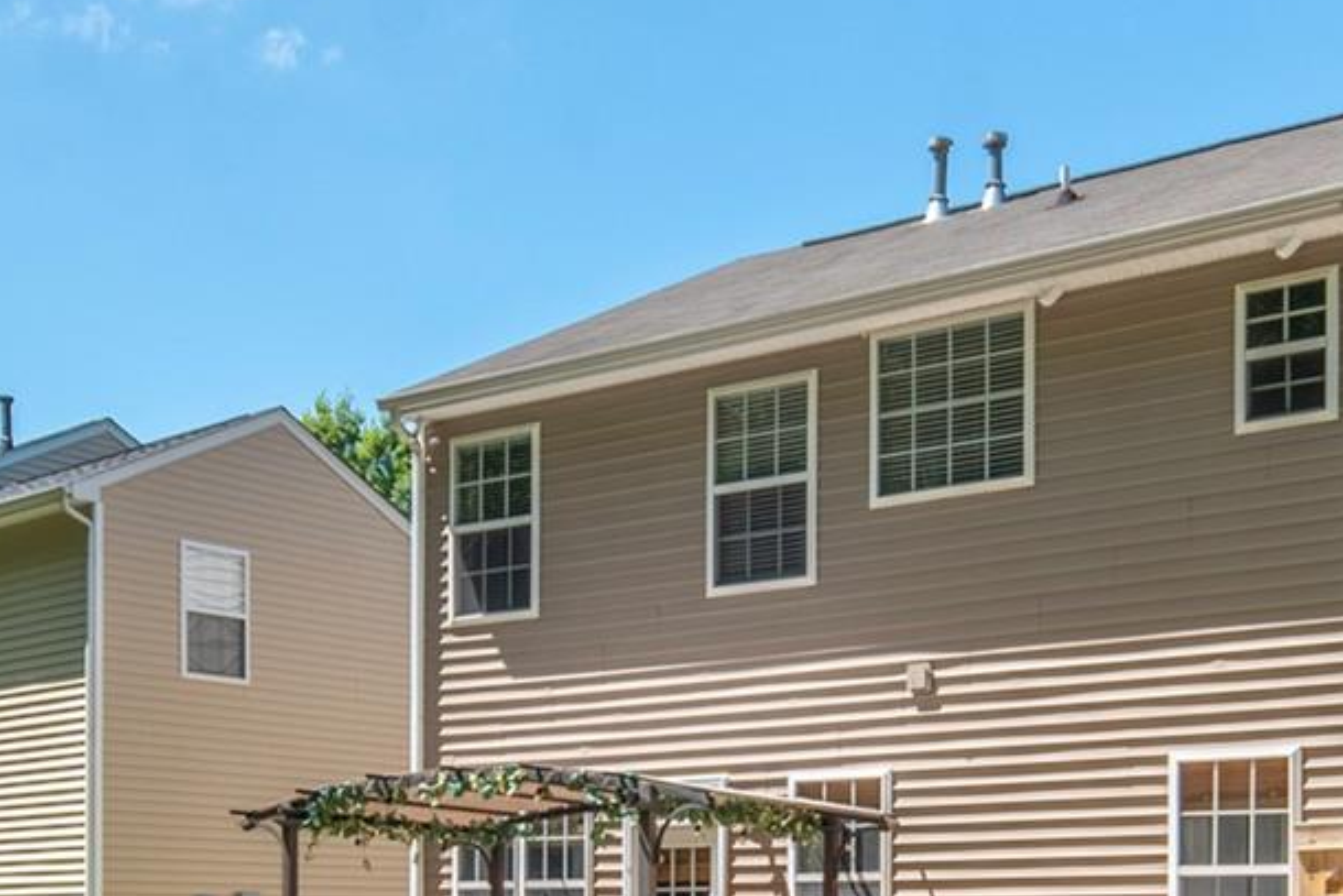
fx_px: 1754
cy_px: 940
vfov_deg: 26.8
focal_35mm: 47
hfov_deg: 41.9
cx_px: 647
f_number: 6.3
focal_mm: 14
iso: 320
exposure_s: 1/4000
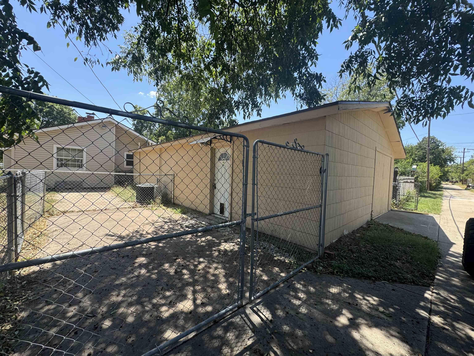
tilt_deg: -0.9
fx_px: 192
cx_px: 237
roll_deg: -2.4
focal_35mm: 14
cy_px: 178
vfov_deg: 85.7
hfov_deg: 102.1
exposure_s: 1/334
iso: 40
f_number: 2.2
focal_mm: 2.22
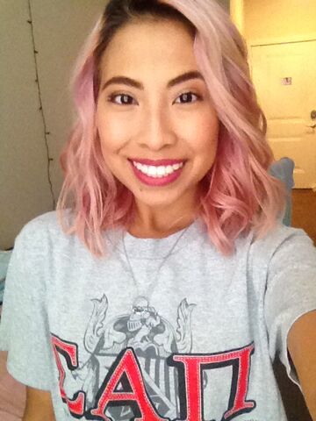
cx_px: 158
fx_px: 426
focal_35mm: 35
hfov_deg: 40.7
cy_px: 210
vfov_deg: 52.6
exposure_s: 1/30
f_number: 2.4
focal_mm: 1.85
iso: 500
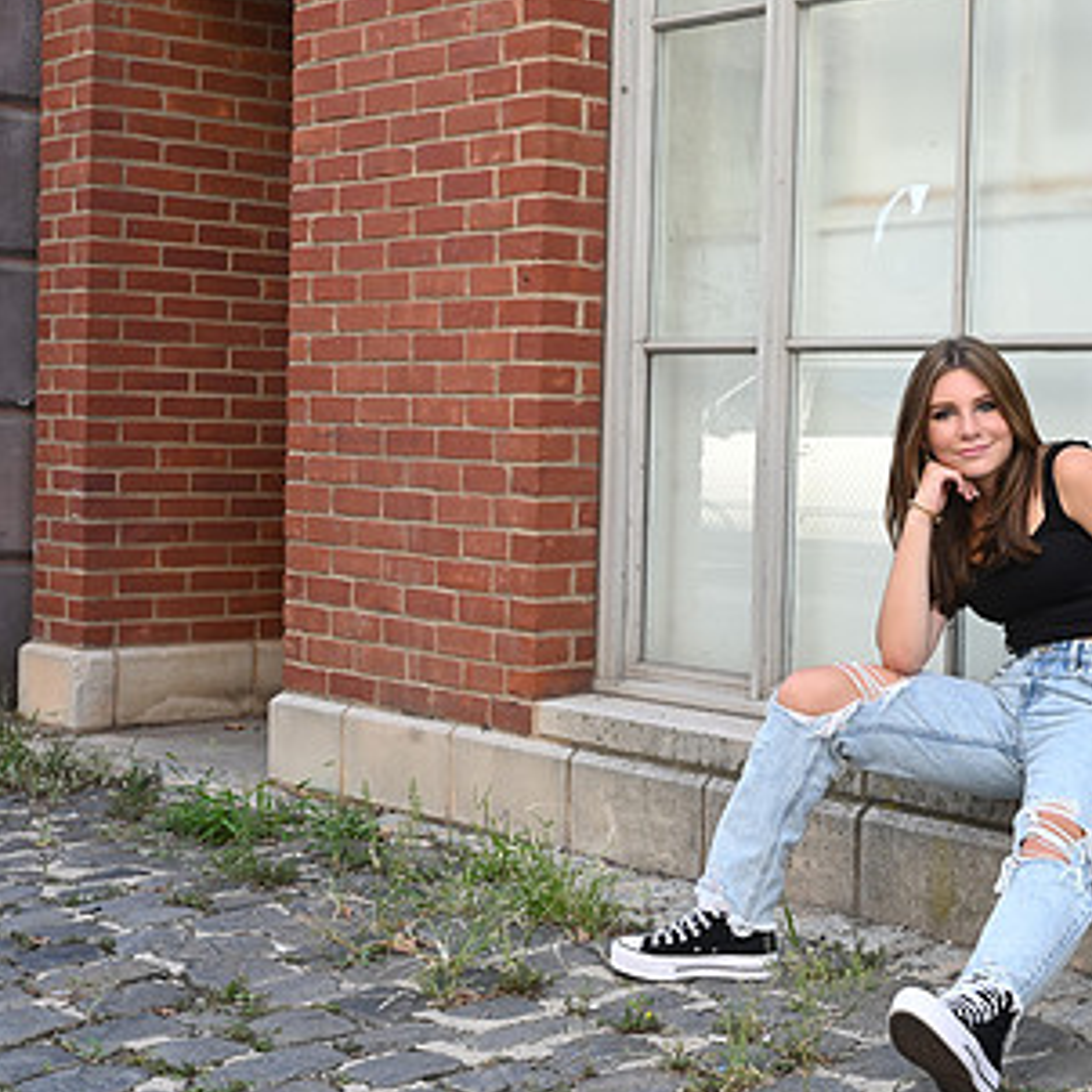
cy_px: 477
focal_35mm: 62
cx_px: 868
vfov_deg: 27.7
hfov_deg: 27.2
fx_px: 2213
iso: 500
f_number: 10
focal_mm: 38
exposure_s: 1/80
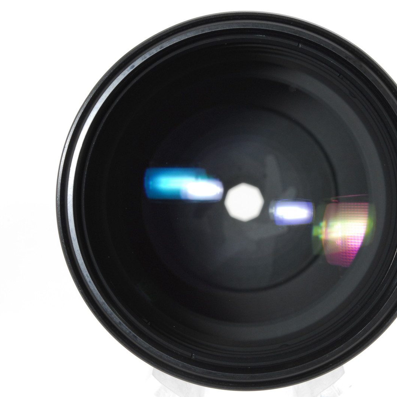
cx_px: 234
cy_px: 198
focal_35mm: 106
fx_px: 1371
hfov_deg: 16.5
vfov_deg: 16.5
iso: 400
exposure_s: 1/100
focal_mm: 55
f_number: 18
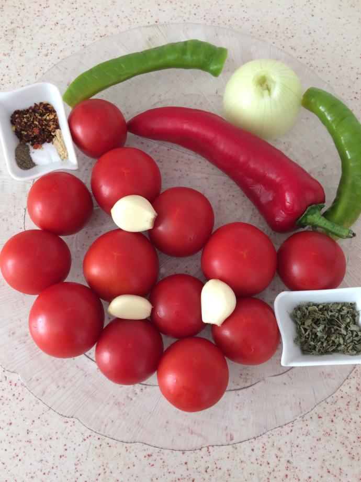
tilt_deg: -77.7
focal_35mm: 29
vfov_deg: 61.7
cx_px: 180
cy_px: 241
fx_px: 403
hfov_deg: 48.2
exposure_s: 1/33
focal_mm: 4.15
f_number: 2.2
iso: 40
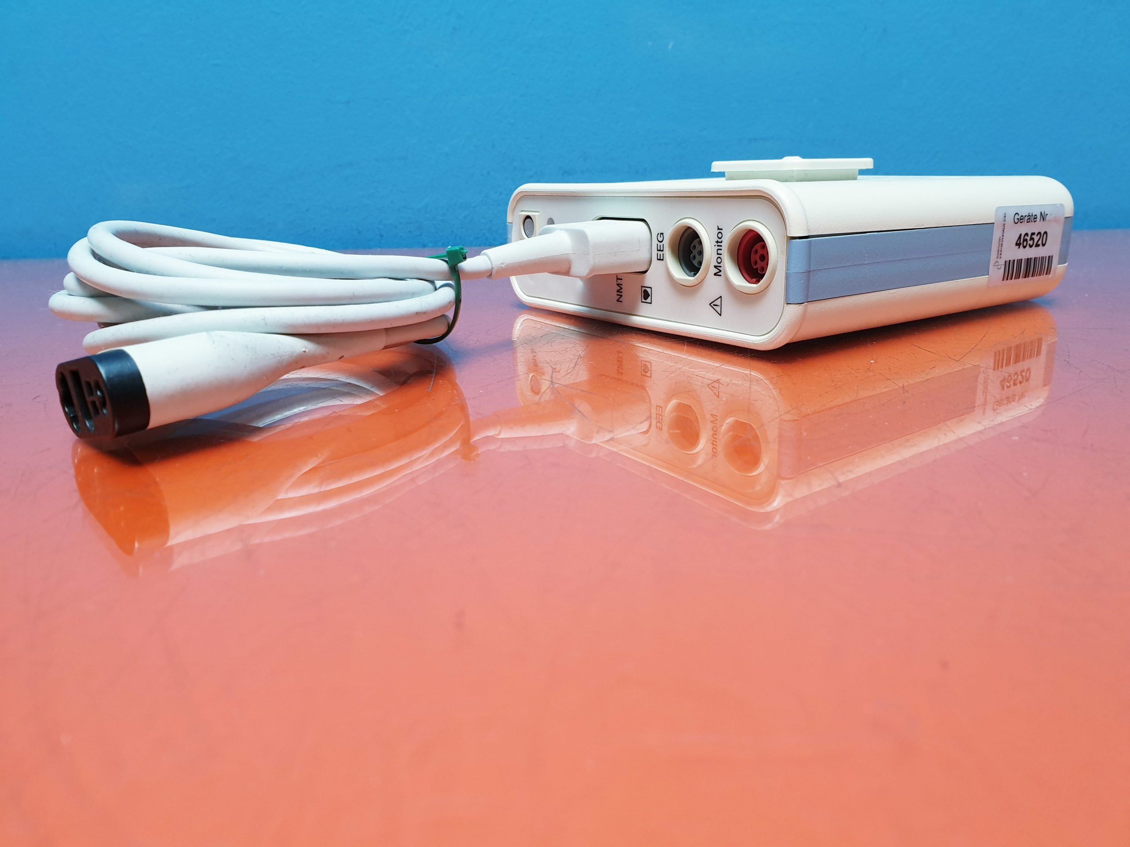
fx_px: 849
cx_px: 565
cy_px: 424
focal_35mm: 26
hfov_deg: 67.3
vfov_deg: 53.1
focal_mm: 4.3
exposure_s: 1/50
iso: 100
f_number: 2.4
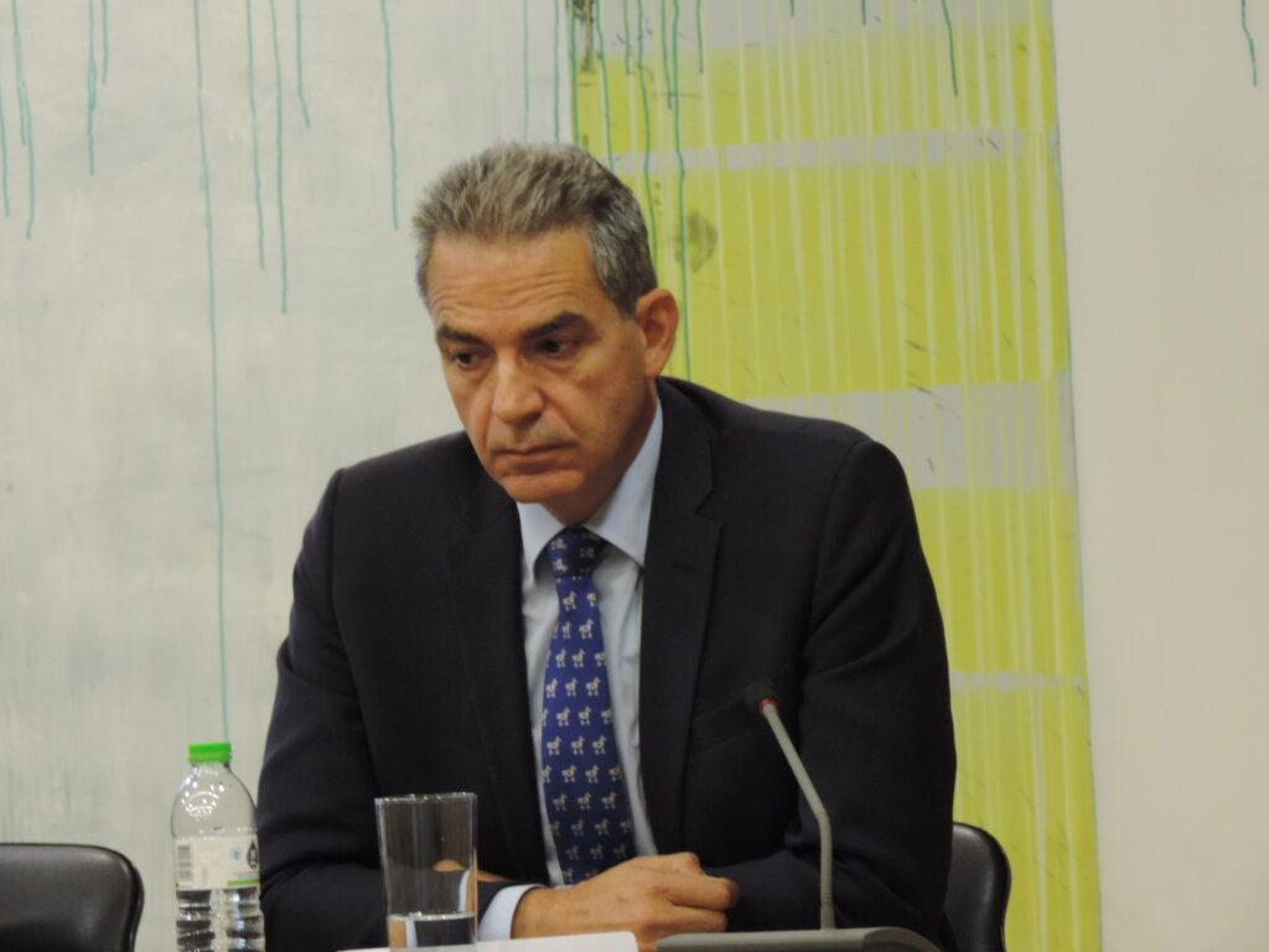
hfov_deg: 8.8
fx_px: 8248
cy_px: 476
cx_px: 634
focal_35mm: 225
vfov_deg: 6.6
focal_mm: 40.1
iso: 800
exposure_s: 1/25
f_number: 4.6
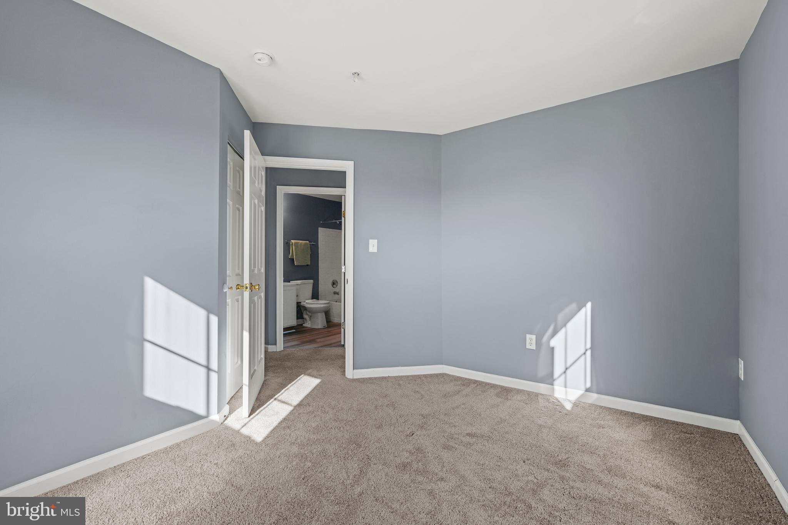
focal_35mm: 16
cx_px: 394
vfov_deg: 75.5
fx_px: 339
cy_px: 262
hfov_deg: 98.5
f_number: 7.1
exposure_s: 1/13
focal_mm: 15.5
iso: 160
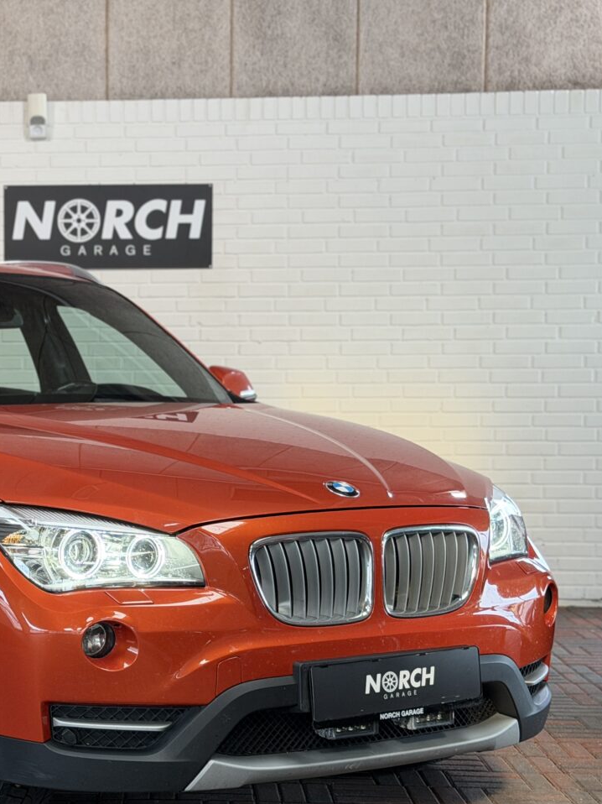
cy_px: 470
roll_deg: +0.3
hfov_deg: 18.8
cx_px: 65
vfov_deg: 25.3
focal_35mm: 77
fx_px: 1786
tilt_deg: -3.0
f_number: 1.78
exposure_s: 1/133
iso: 100
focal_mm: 6.76
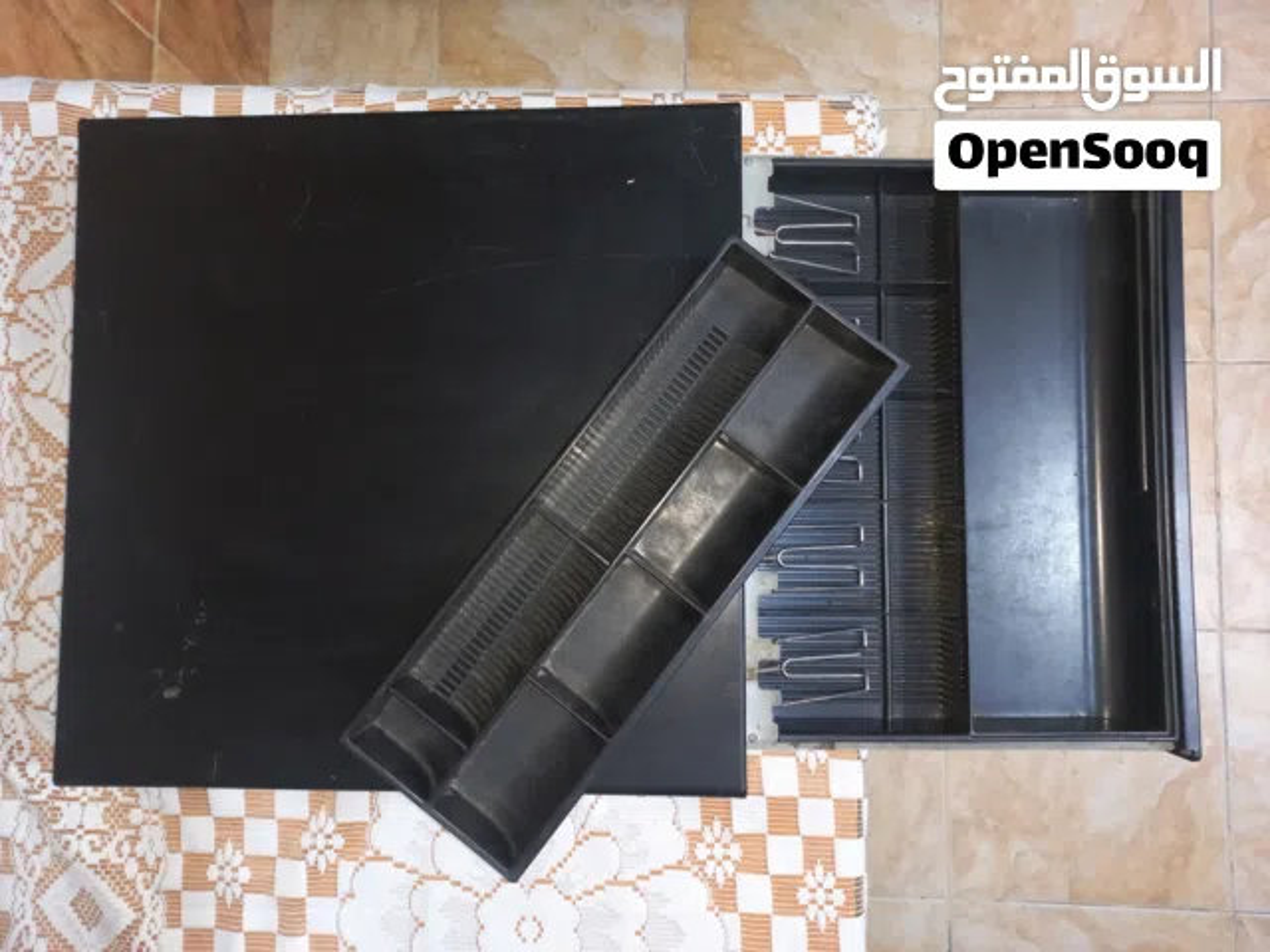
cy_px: 476
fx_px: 917
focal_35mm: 25
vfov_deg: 54.9
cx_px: 635
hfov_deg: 69.4
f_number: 1.8
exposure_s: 1/33
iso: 250
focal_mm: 4.6
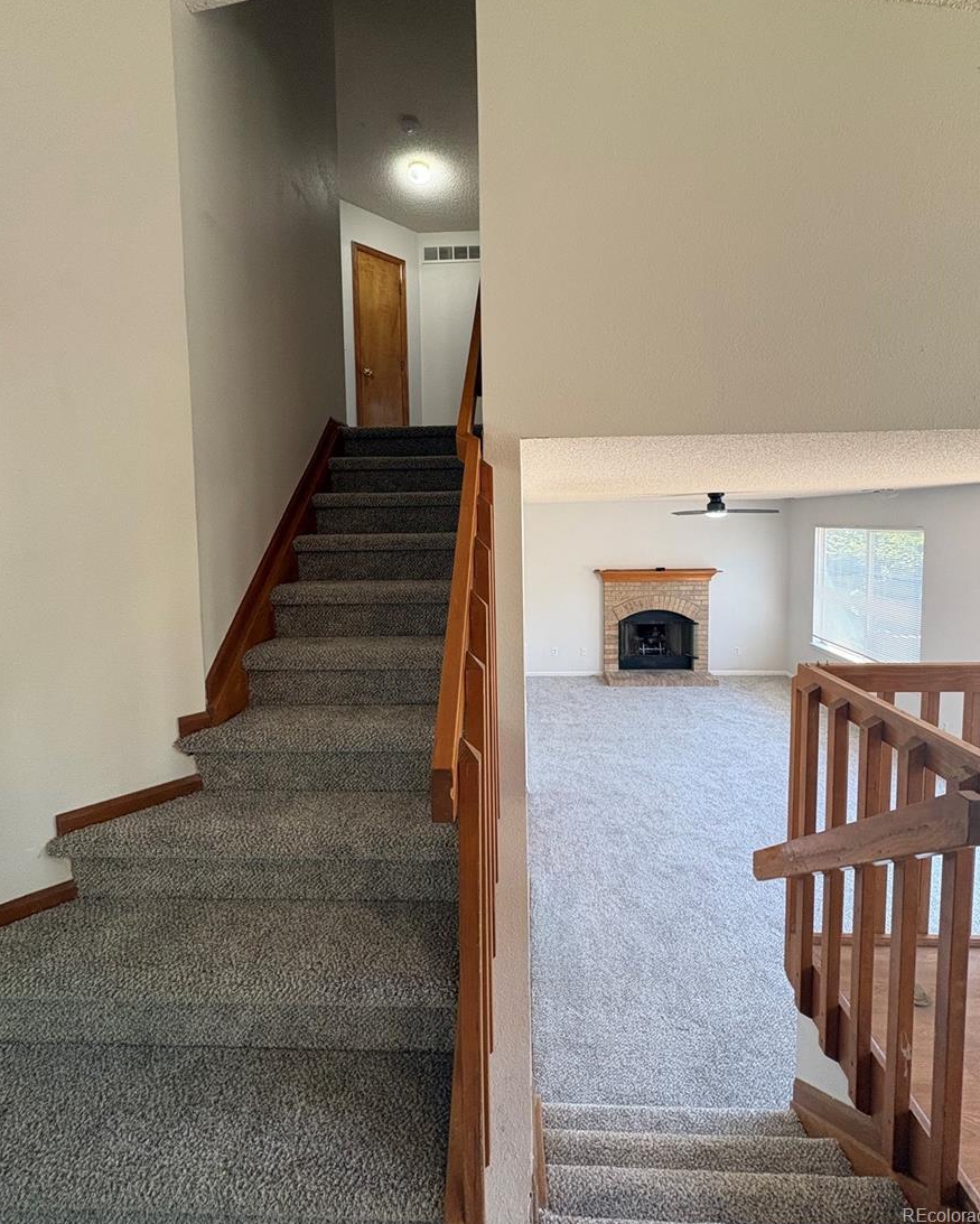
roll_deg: +0.8
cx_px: 498
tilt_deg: -3.1
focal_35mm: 15
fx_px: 544
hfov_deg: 84.1
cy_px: 558
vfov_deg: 96.5
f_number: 2.2
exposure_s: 1/120
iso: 200
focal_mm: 2.22
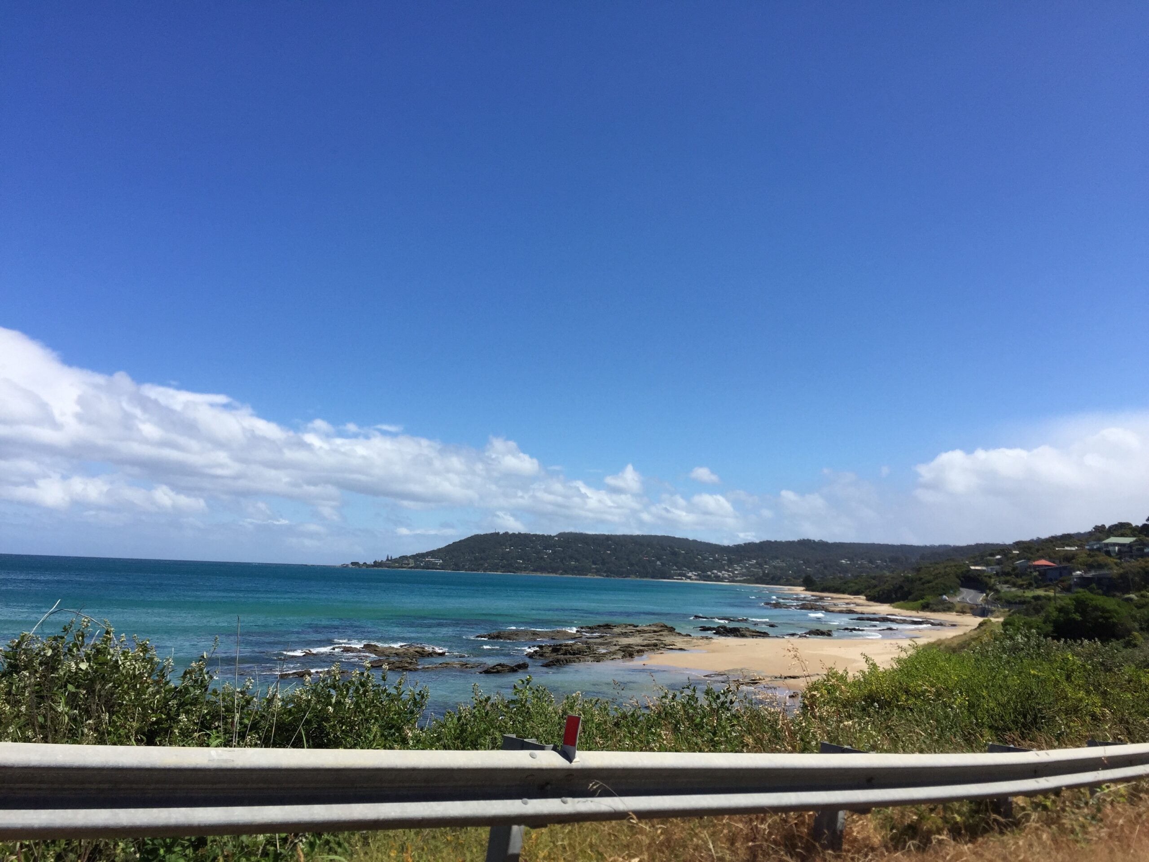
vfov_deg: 48.2
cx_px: 574
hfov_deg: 61.7
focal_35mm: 29
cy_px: 431
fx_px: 963
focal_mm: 4.15
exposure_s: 1/3300
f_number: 2.2
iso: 32
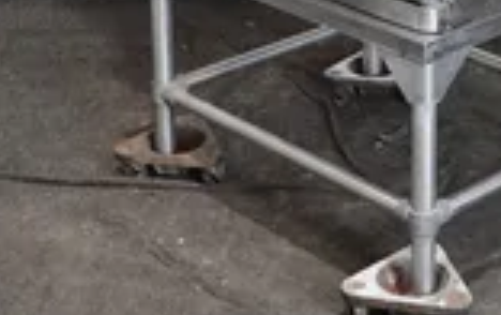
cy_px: -228
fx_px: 1463
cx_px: 413
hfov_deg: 19.2
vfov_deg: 11.5
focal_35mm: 107
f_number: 4
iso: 1000
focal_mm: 15.28
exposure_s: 1/50
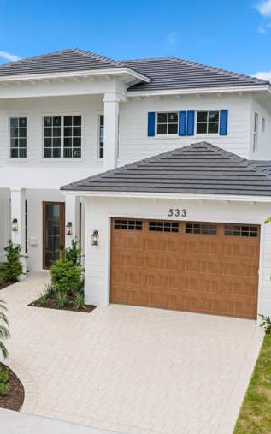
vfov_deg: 44.4
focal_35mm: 45
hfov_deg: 28.1
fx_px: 532
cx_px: 59
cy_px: 215
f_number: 2.8
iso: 100
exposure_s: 1/500
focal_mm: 14.45
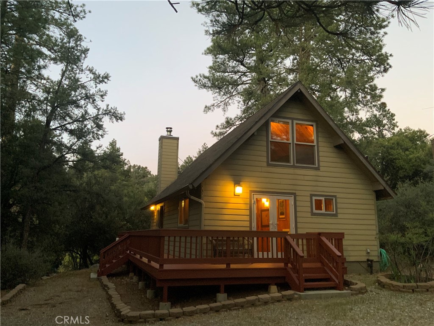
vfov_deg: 48.2
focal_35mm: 29
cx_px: 217
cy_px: 163
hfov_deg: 61.7
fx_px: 364
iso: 250
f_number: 1.8
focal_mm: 3
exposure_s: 1/60
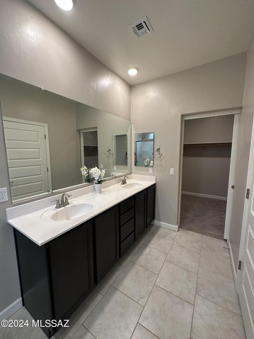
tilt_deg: -6.8
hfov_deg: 85.7
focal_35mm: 14
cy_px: 170
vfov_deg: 102.1
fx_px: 137
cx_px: 127
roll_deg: -0.5
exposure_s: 1/120
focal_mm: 2.22
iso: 200
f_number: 2.2
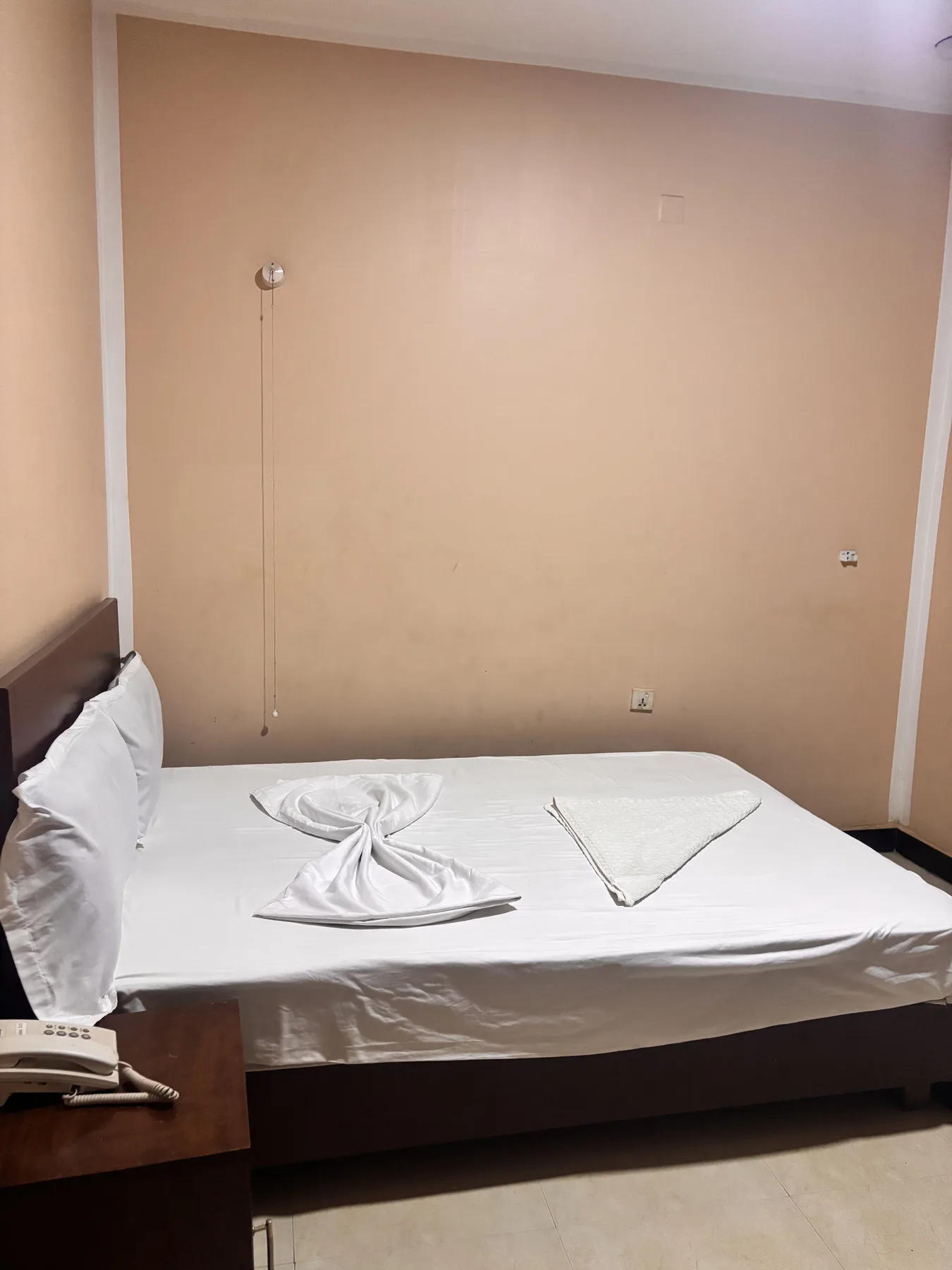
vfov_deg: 67.3
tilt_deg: -9.1
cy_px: 635
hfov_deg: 53.1
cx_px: 476
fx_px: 953
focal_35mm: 26
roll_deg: -2.5
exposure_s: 1/50
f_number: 1.6
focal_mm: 5.96
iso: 500
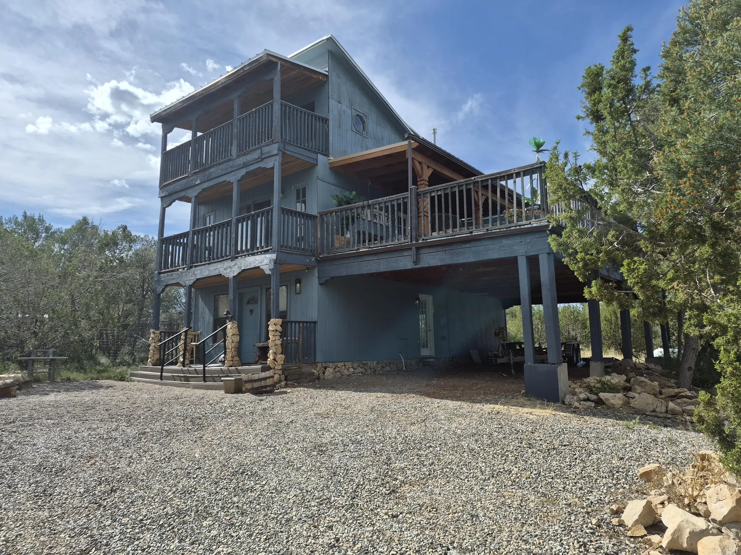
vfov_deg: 58.9
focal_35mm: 23
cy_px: 278
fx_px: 492
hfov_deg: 73.9
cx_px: 370
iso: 64
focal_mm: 5.4
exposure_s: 1/7696
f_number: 1.8
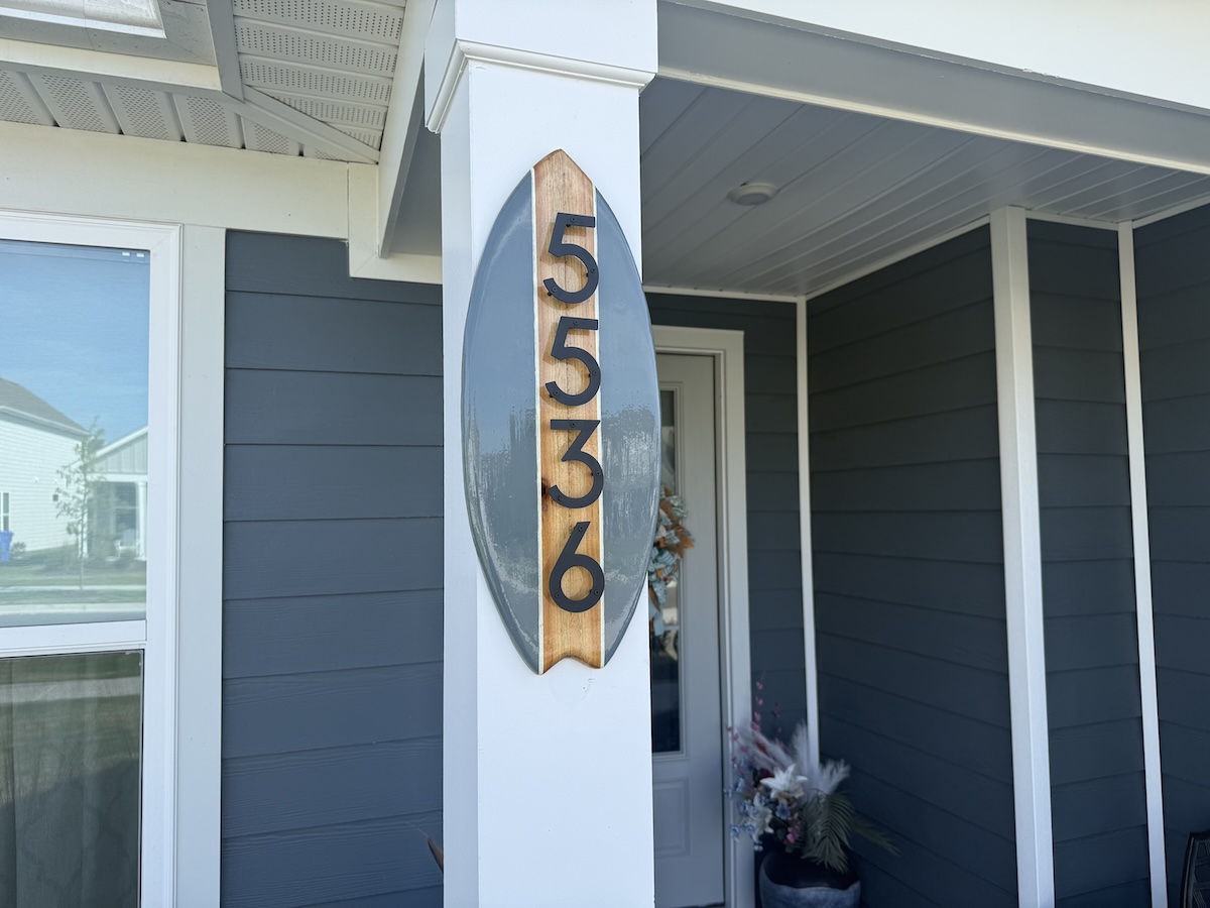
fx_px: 839
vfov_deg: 56.8
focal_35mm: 24
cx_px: 605
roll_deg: +0.0
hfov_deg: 71.6
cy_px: 454
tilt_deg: +5.1
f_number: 1.78
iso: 80
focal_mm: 6.76
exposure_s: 1/1091
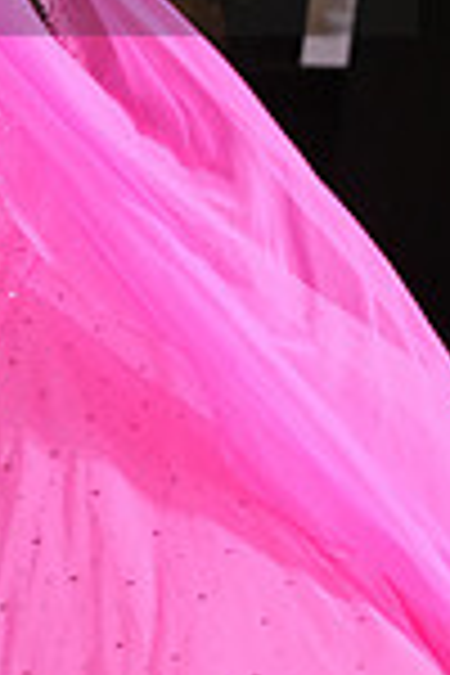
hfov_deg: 4.2
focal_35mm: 328
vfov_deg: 6.2
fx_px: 6150
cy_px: -112
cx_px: -200
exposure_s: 1/250
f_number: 4
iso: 2500
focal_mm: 85
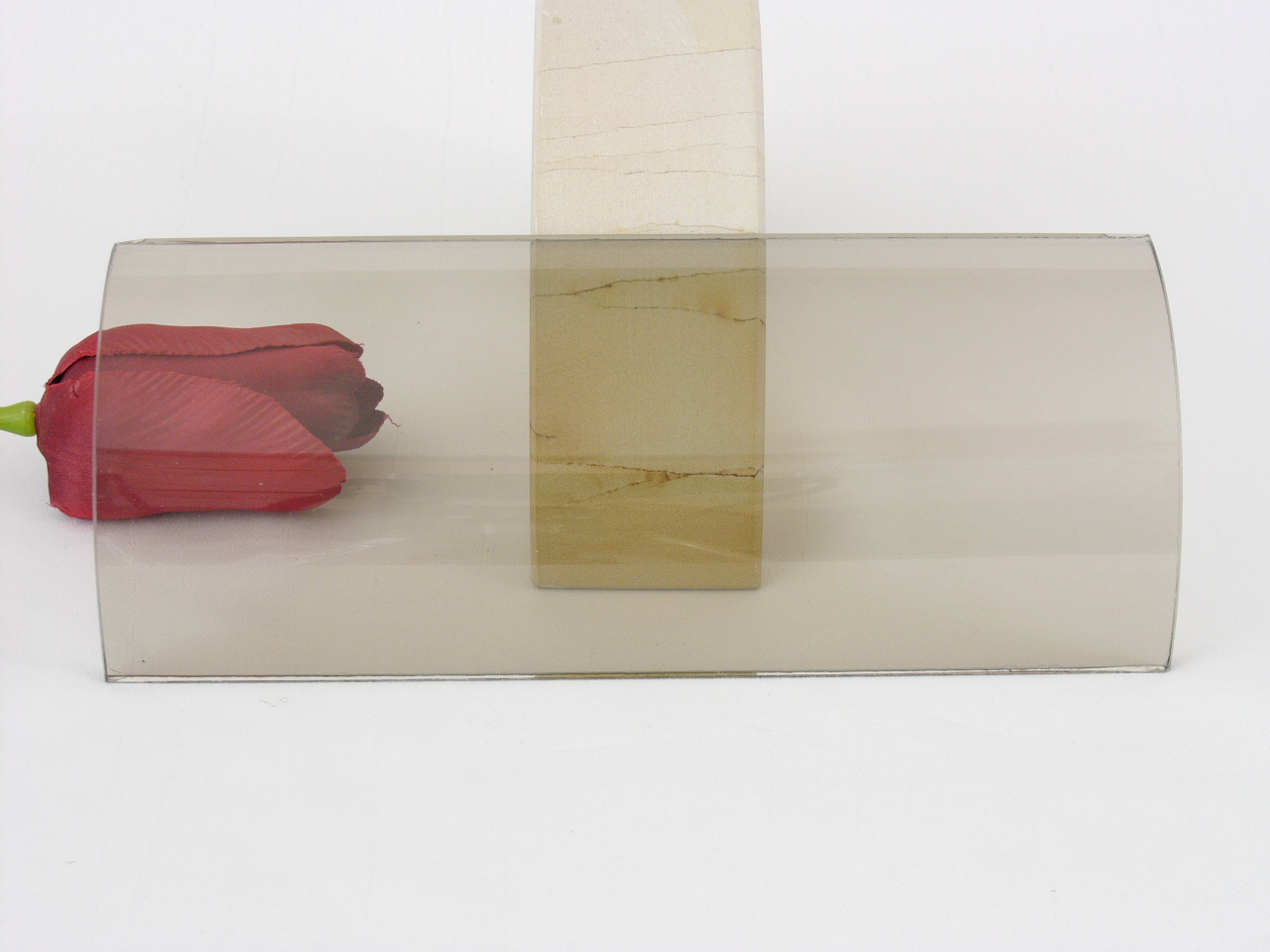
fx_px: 3008
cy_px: 476
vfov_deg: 18.0
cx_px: 635
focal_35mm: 82
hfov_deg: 23.8
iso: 100
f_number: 7.1
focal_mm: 20.5
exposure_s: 1/2
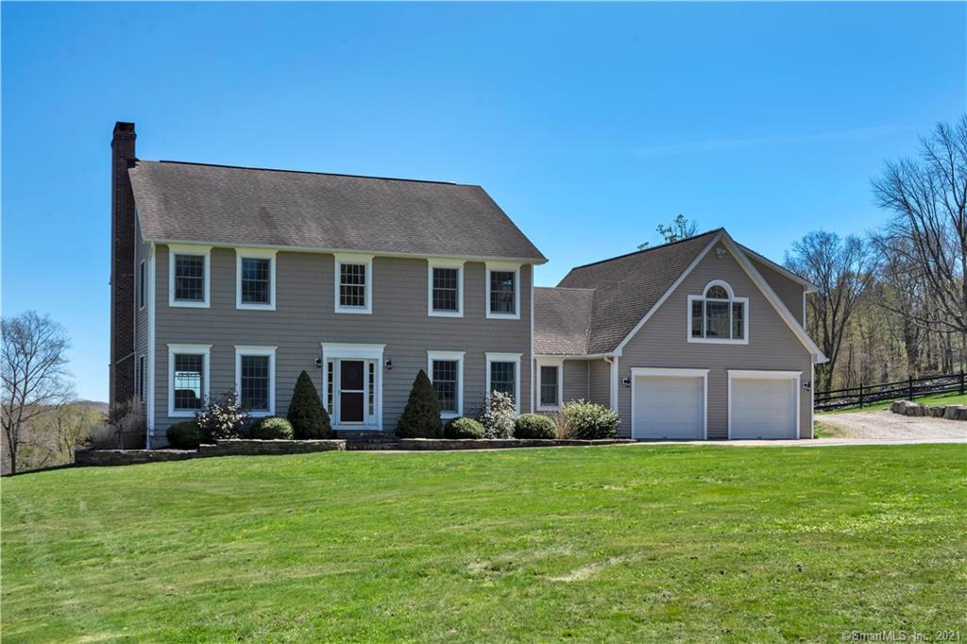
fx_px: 940
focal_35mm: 35
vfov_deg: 37.8
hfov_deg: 54.4
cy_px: 322
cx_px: 484
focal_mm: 35
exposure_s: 1/250
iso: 250
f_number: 11
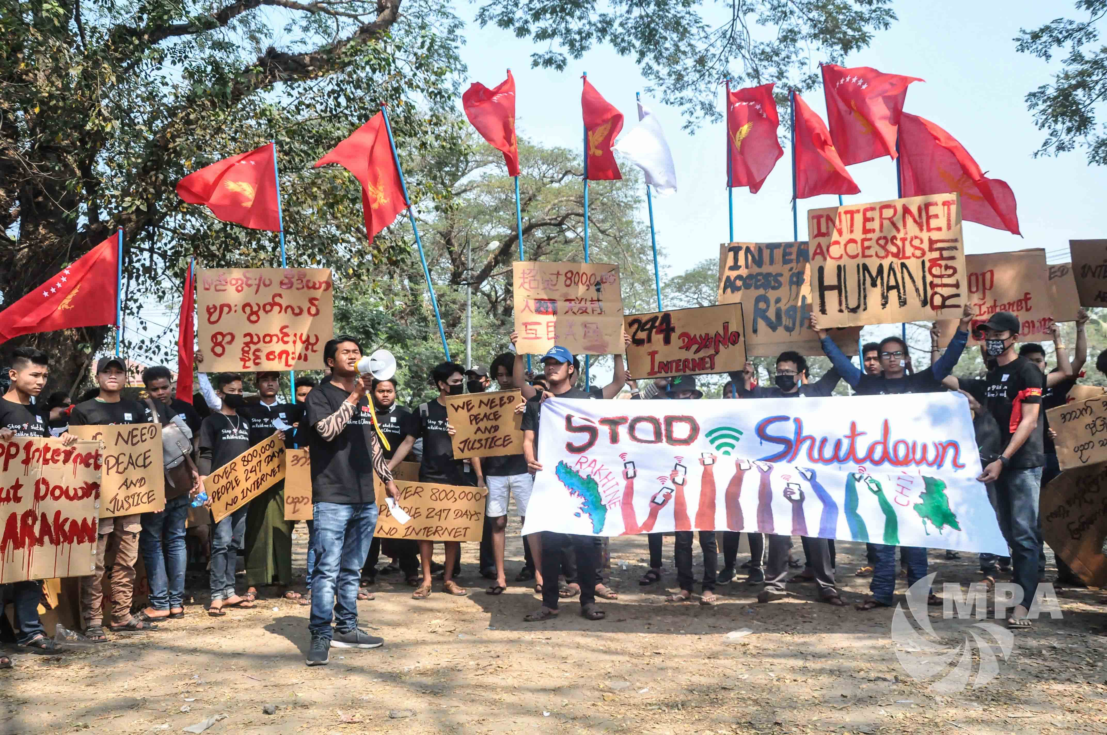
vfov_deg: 41.6
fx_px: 967
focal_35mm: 32
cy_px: 368
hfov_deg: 59.6
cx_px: 554
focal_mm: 21
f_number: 6.3
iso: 2000
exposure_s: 1/4000
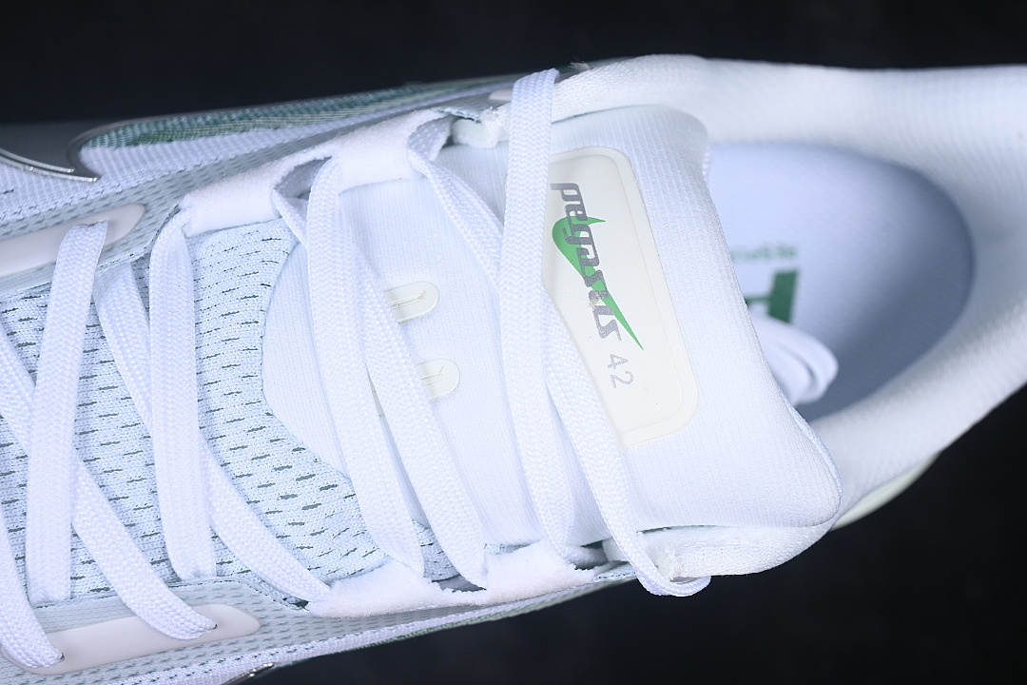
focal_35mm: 75
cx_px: 514
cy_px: 342
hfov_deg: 27.0
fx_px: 2139
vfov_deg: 18.2
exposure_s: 1/80
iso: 160
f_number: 7.1
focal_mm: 50
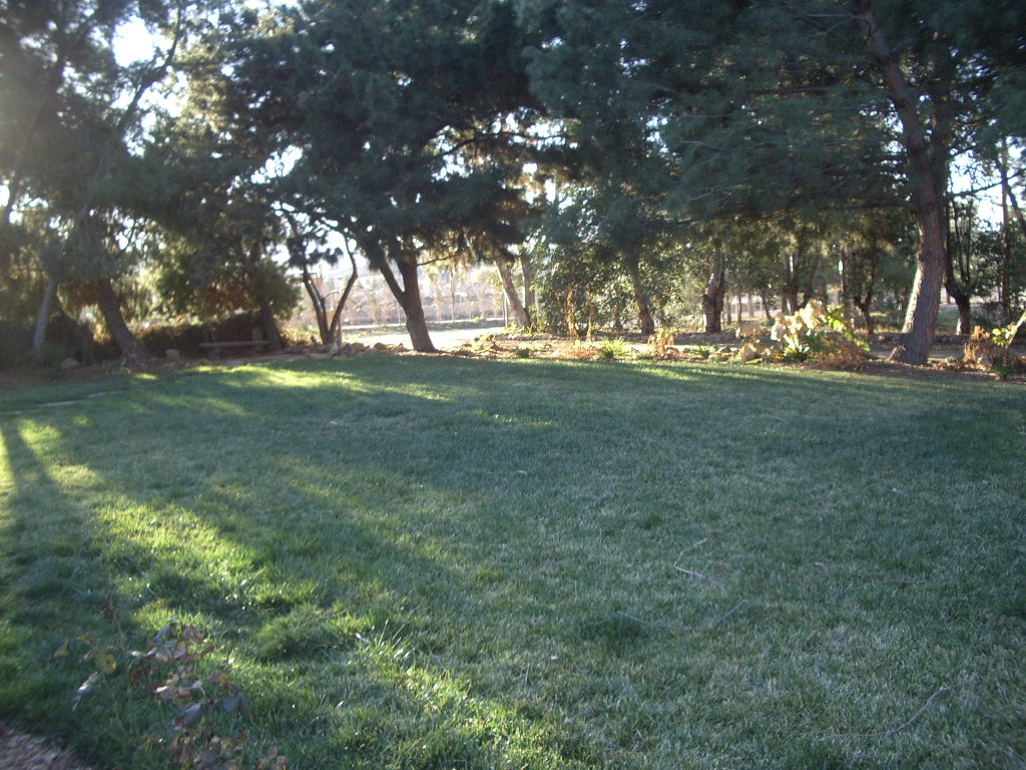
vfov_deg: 40.7
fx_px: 1037
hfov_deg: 52.6
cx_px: 513
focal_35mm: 35
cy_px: 385
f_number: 2.6
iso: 100
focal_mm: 5.8
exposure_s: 1/80
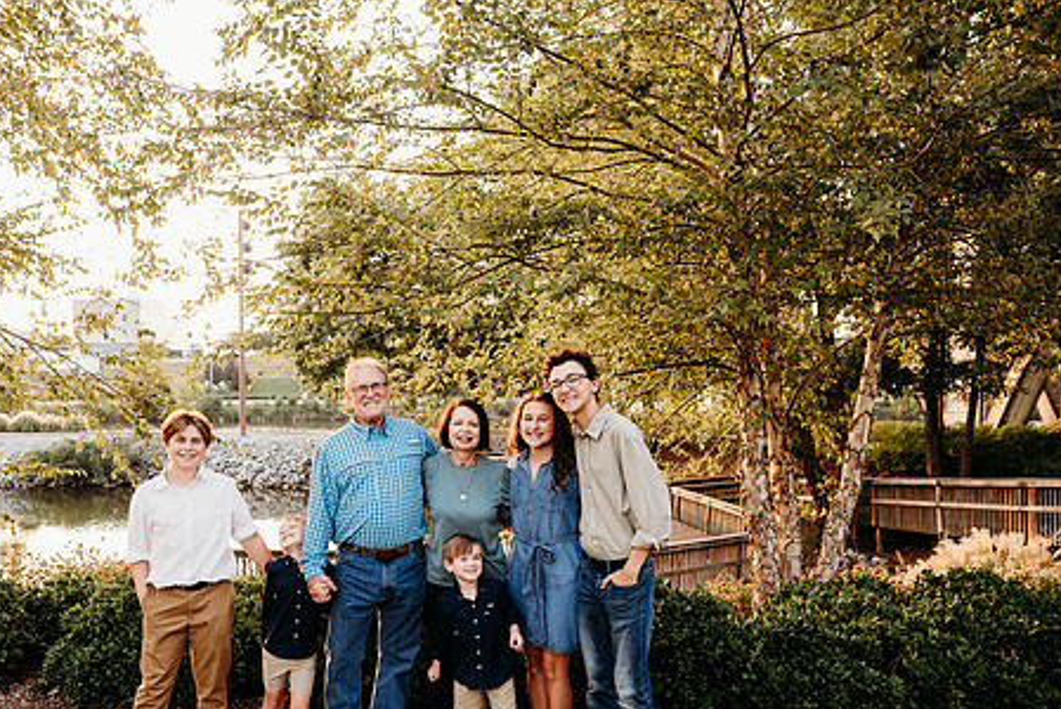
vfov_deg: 42.0
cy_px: 455
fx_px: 914
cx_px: 409
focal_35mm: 31
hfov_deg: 59.6
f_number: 3.2
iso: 320
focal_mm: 24
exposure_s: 1/200
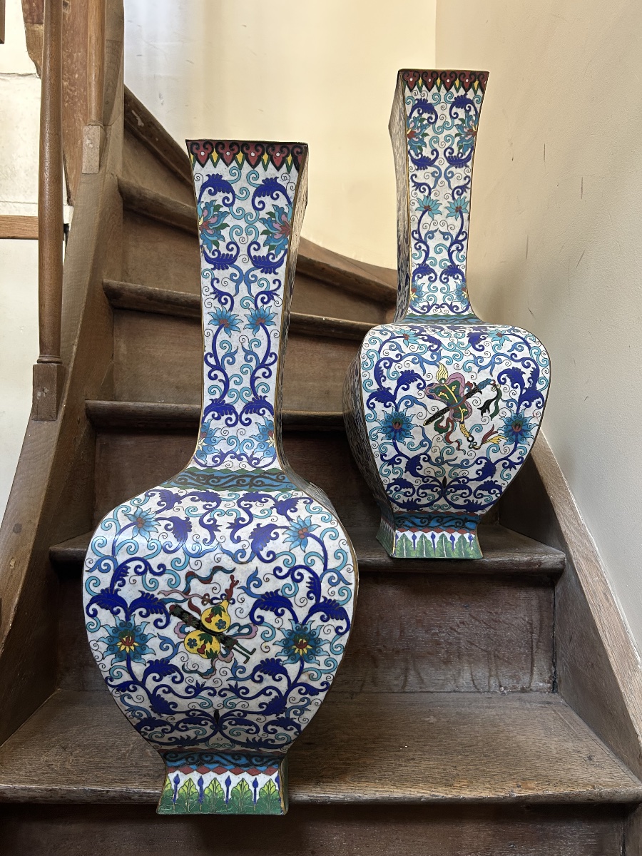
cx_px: 321
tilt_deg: +1.3
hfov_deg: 53.1
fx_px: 643
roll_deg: -0.1
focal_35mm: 26
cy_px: 428
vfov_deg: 67.3
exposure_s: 1/50
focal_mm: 5.7
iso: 160
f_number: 1.5
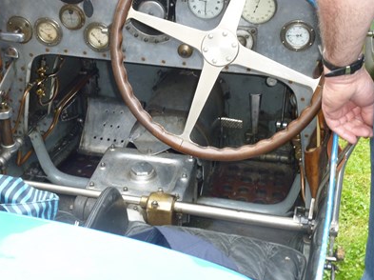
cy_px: 104
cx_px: 135
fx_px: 669
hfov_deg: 31.1
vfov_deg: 23.5
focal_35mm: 62
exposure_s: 1/30
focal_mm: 8.6
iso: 200
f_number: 4.3
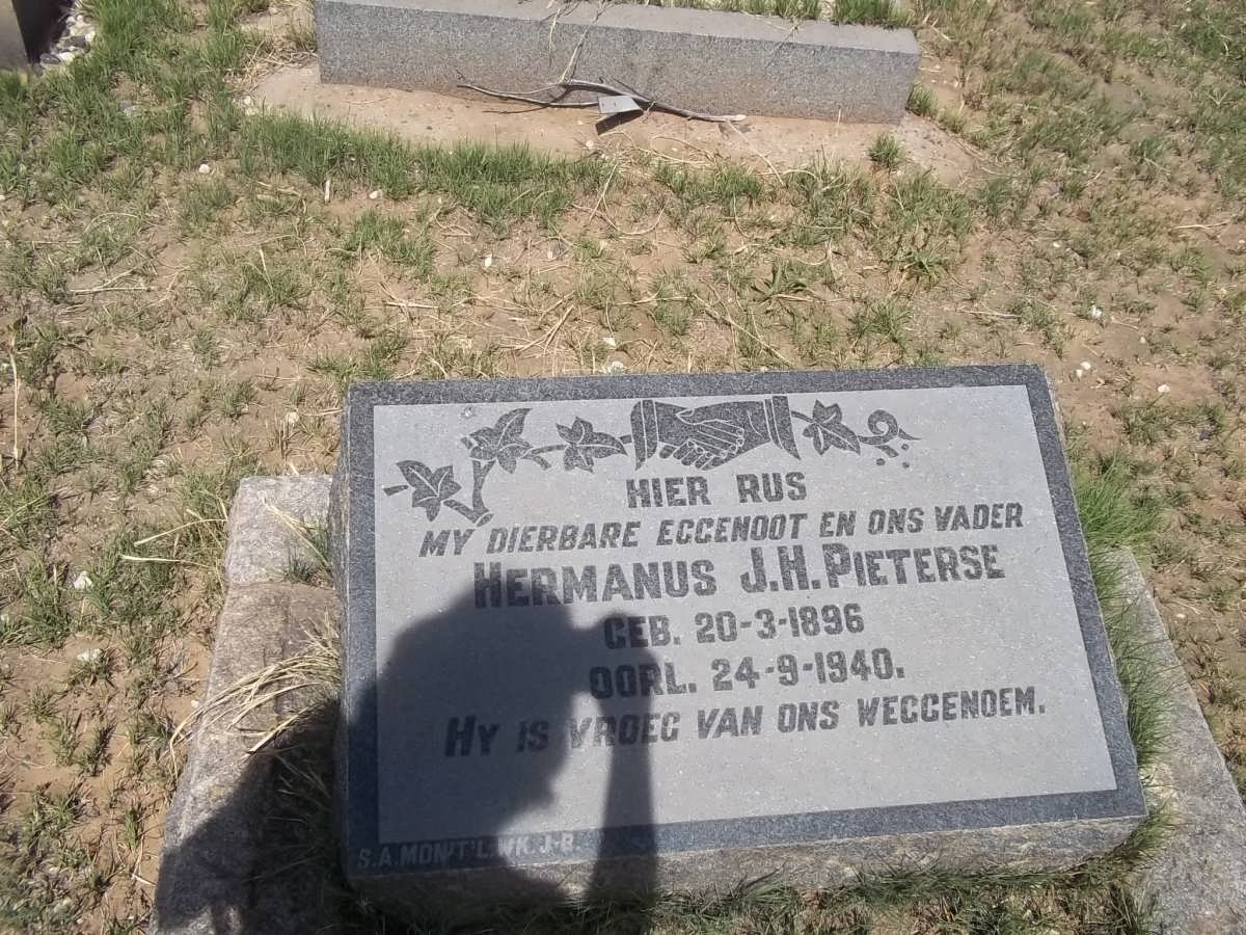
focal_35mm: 32
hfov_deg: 56.8
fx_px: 1152
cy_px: 468
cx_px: 623
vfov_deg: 44.2
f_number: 5.5
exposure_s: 1/500
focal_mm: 5.7
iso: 80
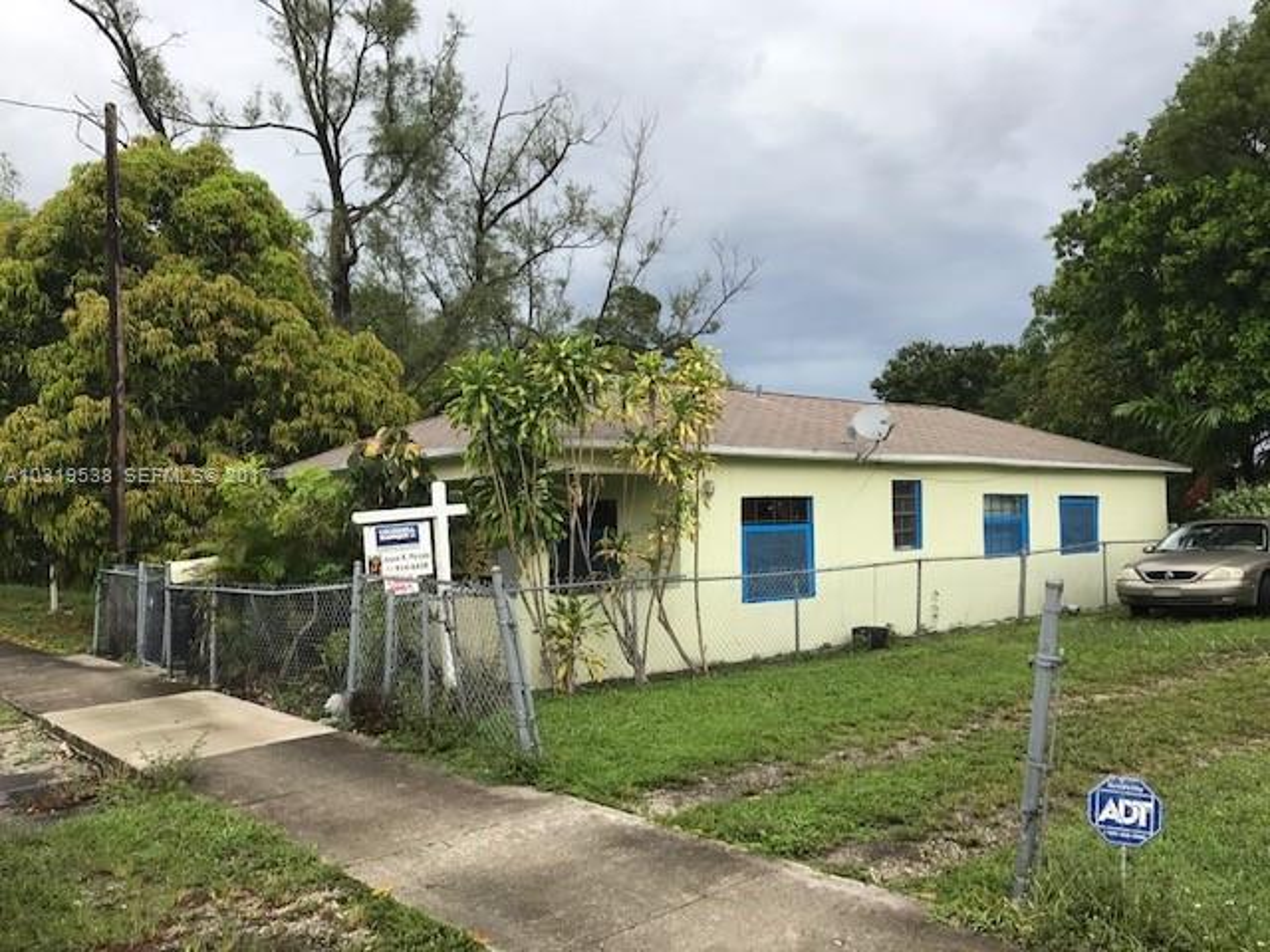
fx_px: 1027
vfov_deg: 49.7
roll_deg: +2.0
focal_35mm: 28
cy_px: 476
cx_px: 635
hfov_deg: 63.4
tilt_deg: +2.9
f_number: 1.8
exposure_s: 1/484
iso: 20
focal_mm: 3.99
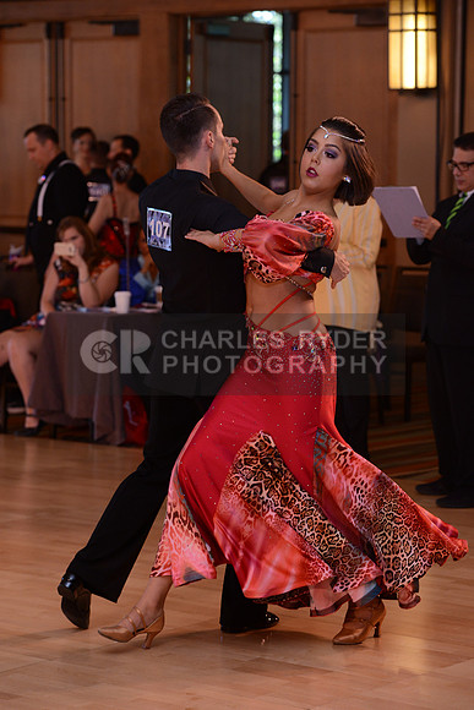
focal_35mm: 116
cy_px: 355
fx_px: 2289
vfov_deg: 17.6
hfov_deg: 11.8
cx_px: 237
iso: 1600
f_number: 5
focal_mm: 116
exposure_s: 1/250
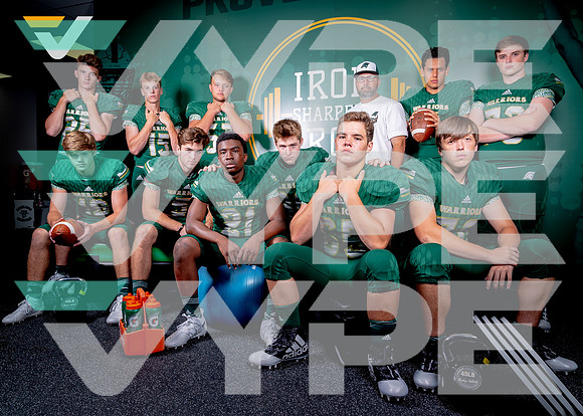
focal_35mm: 25
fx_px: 416
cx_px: 290
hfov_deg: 70.1
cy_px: 208
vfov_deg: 53.2
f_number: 8
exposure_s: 1/125
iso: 125
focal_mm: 24
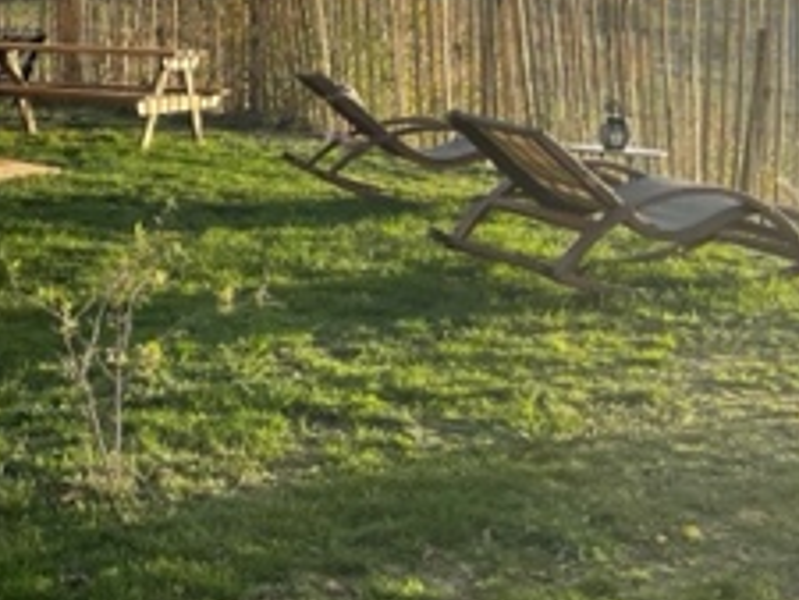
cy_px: 117
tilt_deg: -5.2
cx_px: 99
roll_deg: -1.3
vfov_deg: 19.7
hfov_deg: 25.6
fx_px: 1709
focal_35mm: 74
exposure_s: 1/1689
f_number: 1.6
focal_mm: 4.2
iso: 32
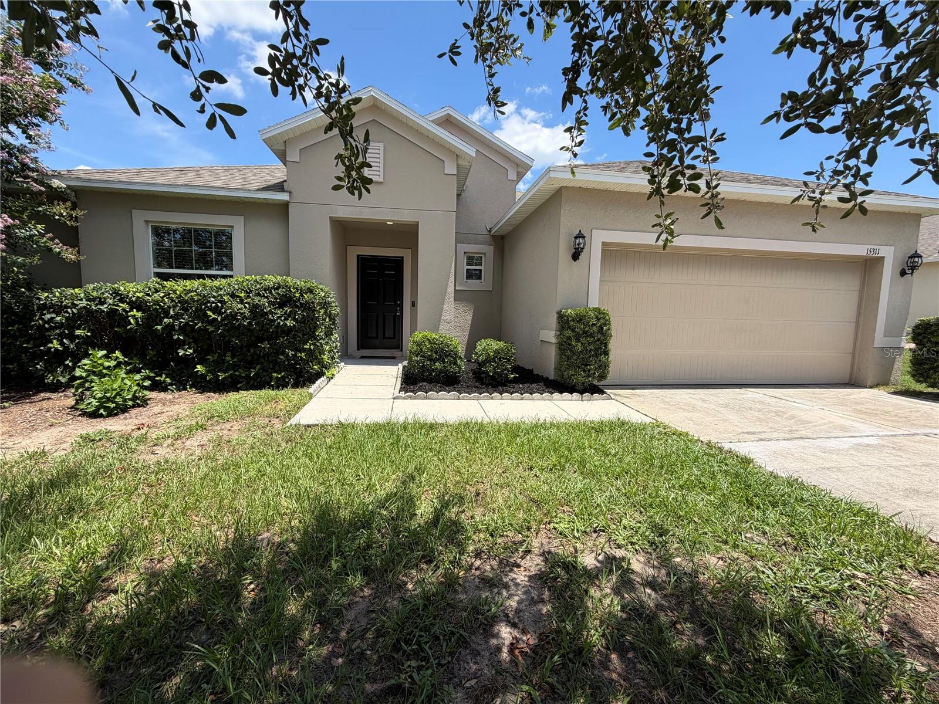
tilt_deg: -5.8
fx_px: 380
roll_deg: -1.5
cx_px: 470
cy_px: 352
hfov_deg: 102.1
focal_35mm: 14
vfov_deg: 85.7
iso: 32
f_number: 2.2
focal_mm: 2.22
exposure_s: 1/770
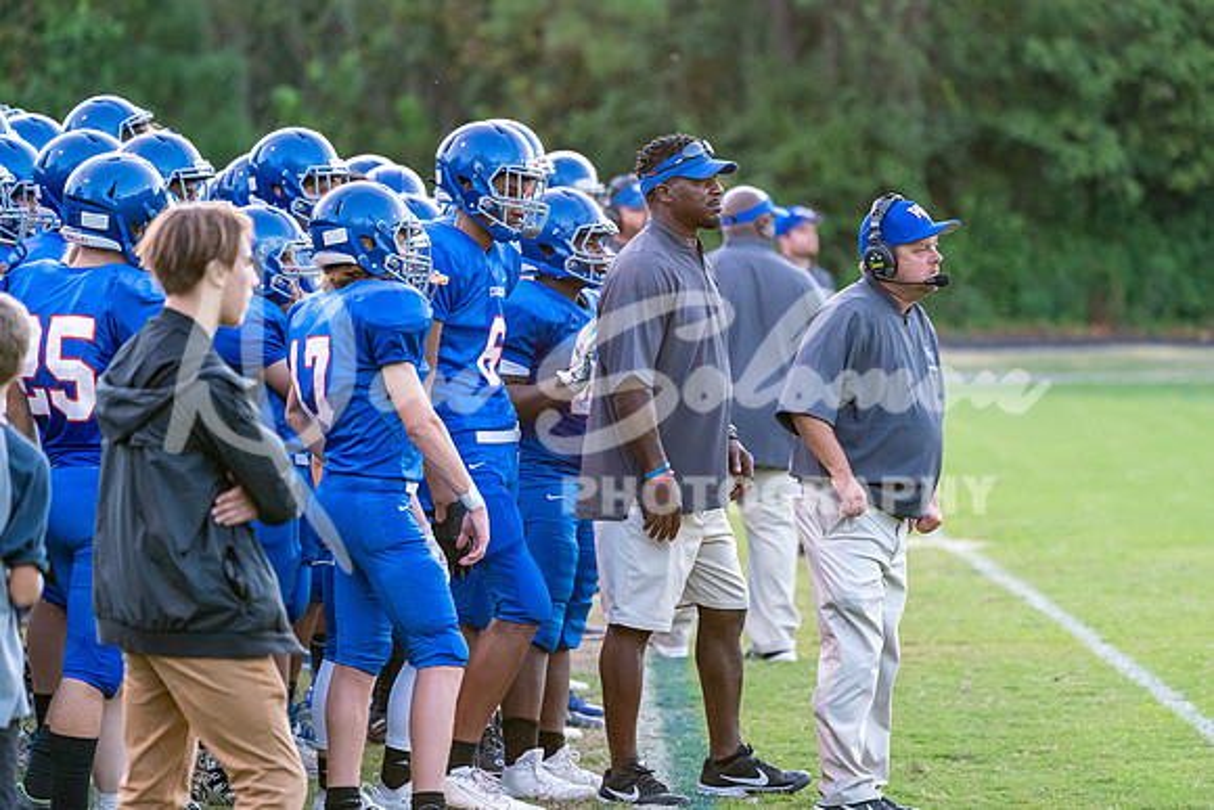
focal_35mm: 276
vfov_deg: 5.0
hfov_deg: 7.5
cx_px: 607
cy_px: 405
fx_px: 9309
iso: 6400
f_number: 5.6
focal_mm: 276
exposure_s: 1/1000
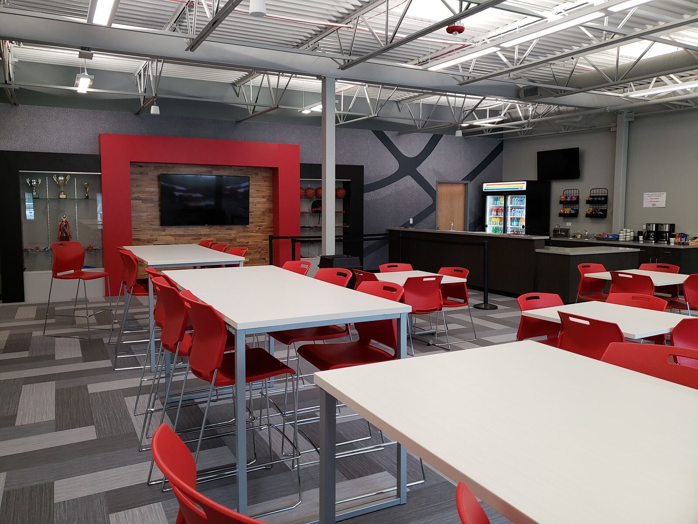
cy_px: 262
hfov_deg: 67.3
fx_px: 524
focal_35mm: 26
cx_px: 349
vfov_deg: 53.1
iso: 160
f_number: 1.5
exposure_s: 1/60
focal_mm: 4.3
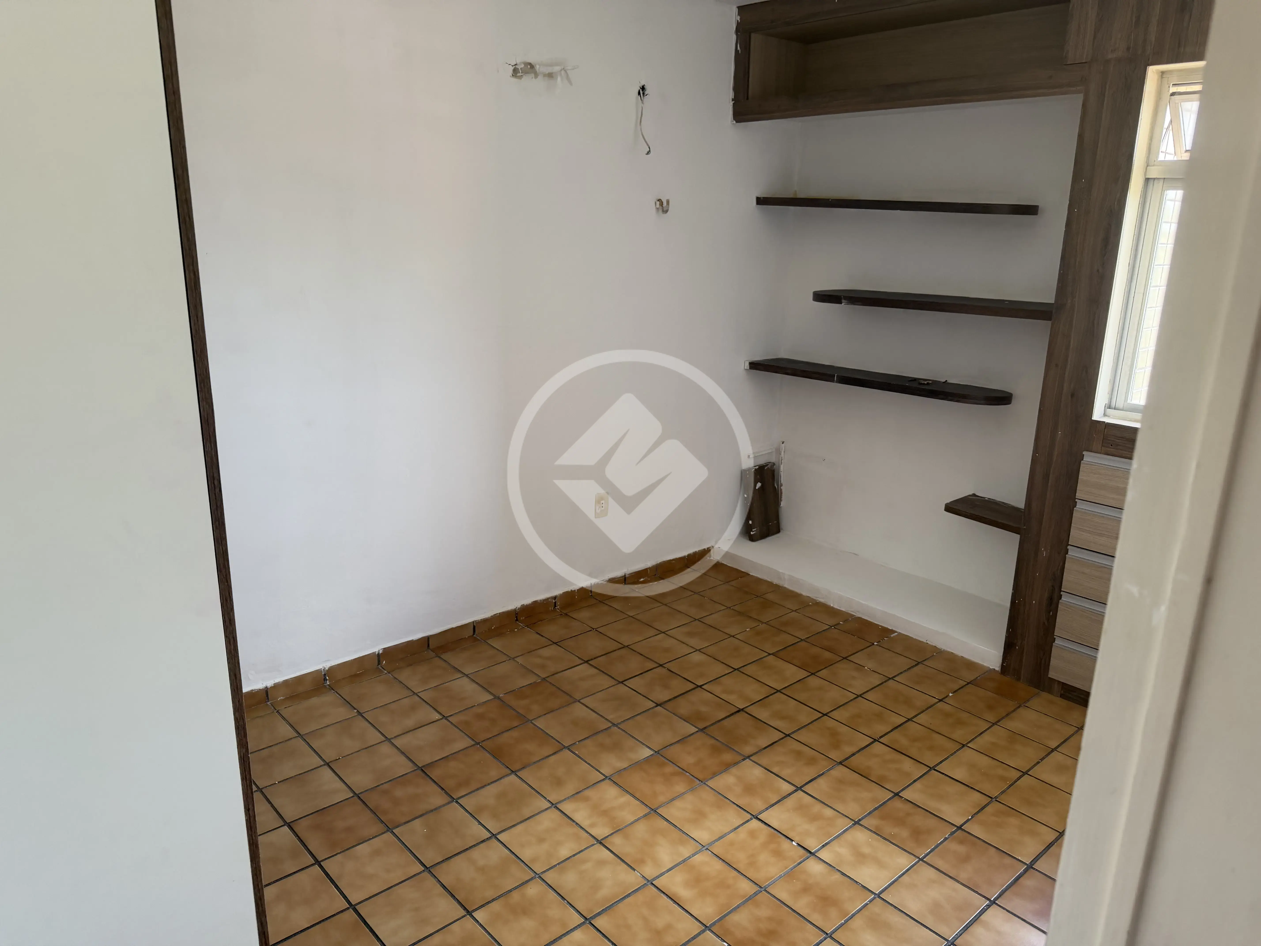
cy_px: 473
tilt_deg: -15.6
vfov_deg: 56.8
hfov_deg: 71.6
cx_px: 630
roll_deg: -0.9
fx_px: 874
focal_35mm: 24
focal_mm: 6.76
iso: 200
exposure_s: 1/65
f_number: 1.78
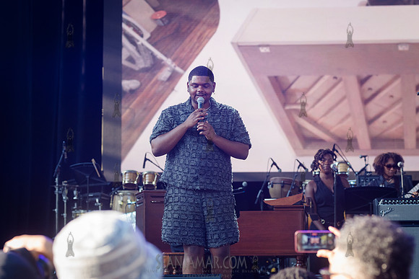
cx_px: 206
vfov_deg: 11.3
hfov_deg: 16.9
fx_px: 1410
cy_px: 121
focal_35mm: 121
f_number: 4.5
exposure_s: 1/500
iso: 1000
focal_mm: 105
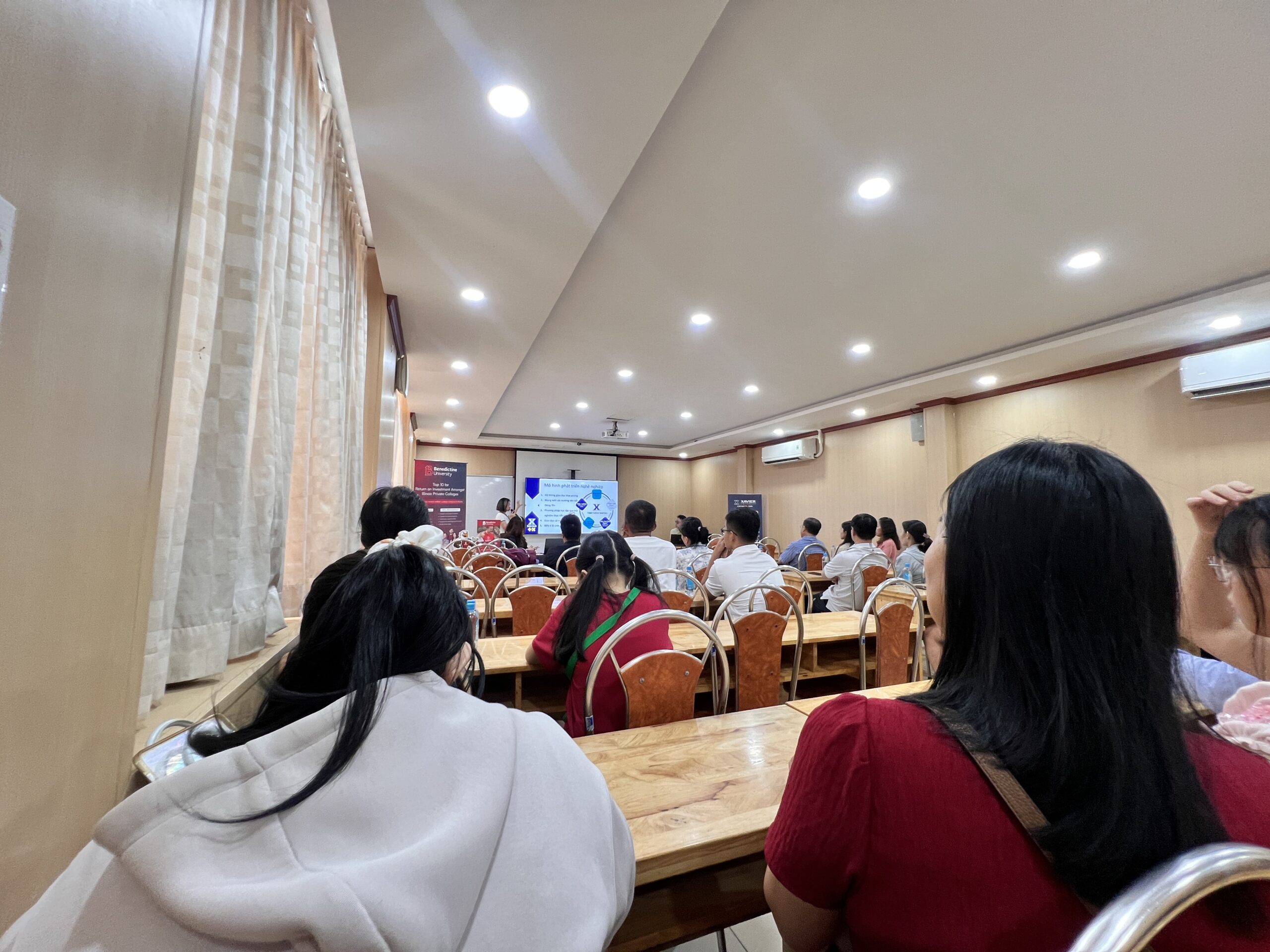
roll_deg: -1.1
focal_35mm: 13
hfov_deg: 106.2
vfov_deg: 89.9
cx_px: 635
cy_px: 476
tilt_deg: +4.7
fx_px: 477
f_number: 1.8
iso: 200
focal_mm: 1.57
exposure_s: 1/50
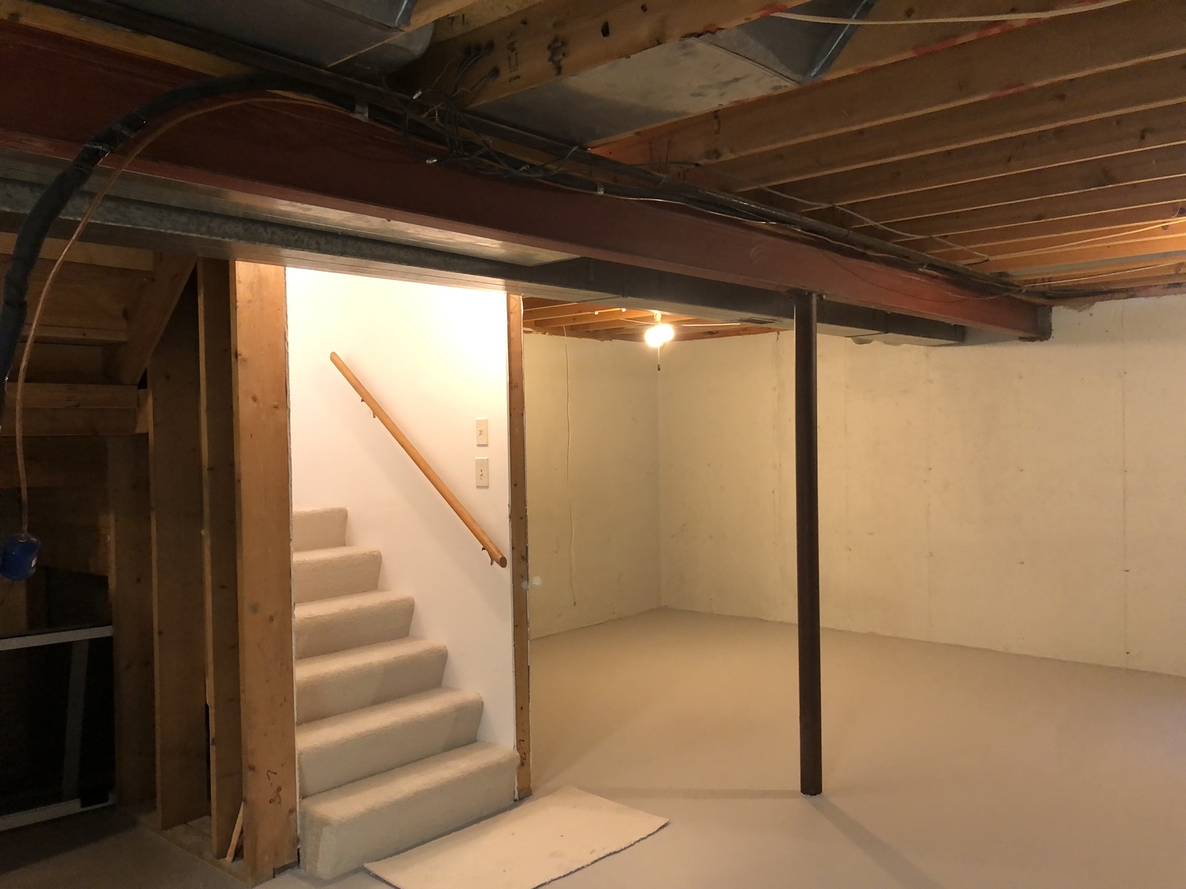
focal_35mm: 28
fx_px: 959
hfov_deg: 63.4
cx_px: 593
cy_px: 444
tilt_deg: -0.6
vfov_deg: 49.7
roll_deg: +1.3
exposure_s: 1/15
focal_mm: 4
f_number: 1.8
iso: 80
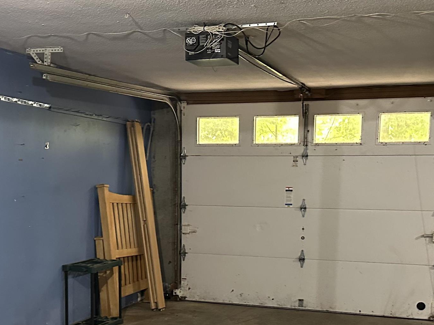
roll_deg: -1.0
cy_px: 263
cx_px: 212
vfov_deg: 26.5
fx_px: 677
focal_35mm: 54
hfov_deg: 35.5
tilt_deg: -7.0
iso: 800
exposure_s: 1/40
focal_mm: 6.86
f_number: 1.78
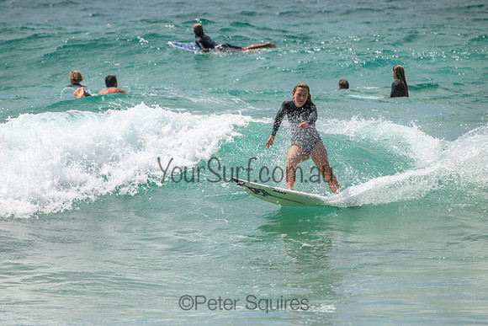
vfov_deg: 2.5
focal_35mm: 550
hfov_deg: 3.7
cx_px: 244
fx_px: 7457
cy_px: 163
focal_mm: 550
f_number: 11
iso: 560
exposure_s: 1/2000
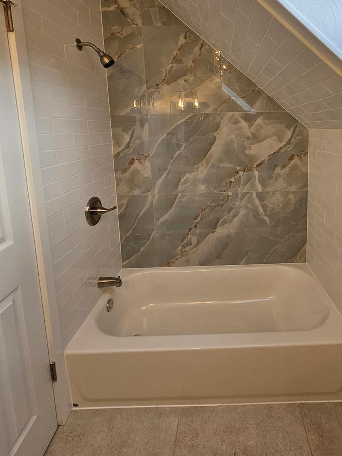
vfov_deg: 88.6
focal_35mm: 17
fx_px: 224
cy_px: 162
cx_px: 222
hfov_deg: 72.9
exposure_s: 1/60
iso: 64
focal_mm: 2.2
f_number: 2.2
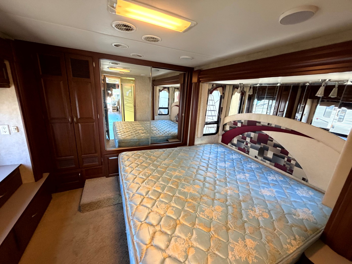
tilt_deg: -13.5
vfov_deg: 85.7
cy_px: 132
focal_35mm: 14
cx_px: 176
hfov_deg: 102.1
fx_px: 142
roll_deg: -5.1
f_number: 2.2
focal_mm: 2.22
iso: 400
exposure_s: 1/60
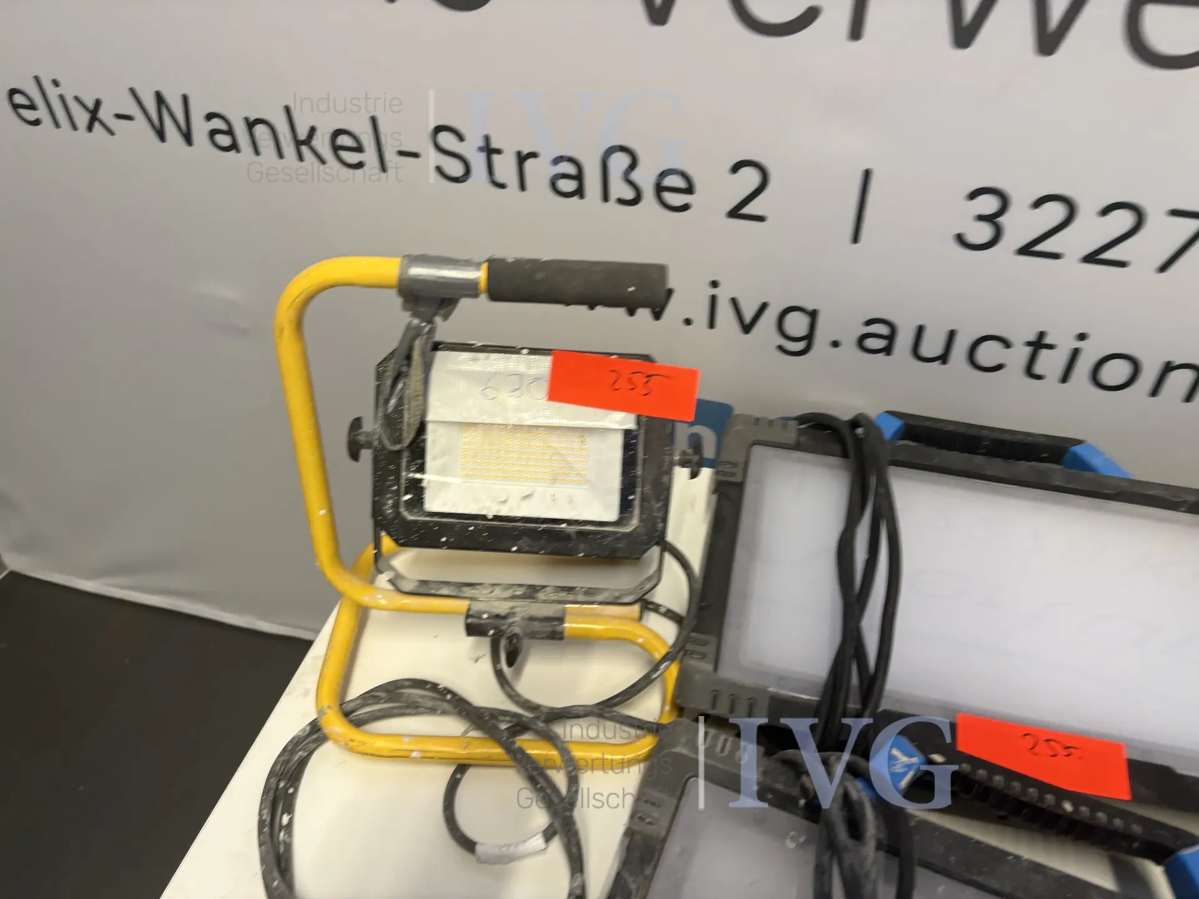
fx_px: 901
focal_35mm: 26
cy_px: 450
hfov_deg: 67.3
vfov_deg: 53.1
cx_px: 600
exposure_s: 1/50
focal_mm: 5.96
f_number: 1.6
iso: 80
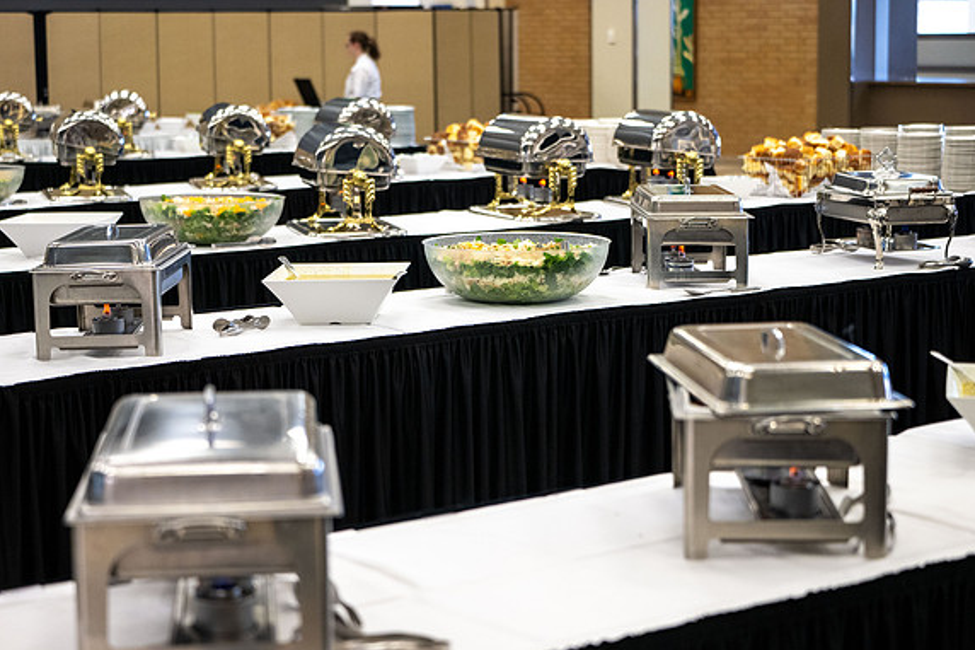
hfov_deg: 28.5
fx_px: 1922
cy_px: 328
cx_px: 493
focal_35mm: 71
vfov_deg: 19.2
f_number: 2.8
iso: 2000
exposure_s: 1/250
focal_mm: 70
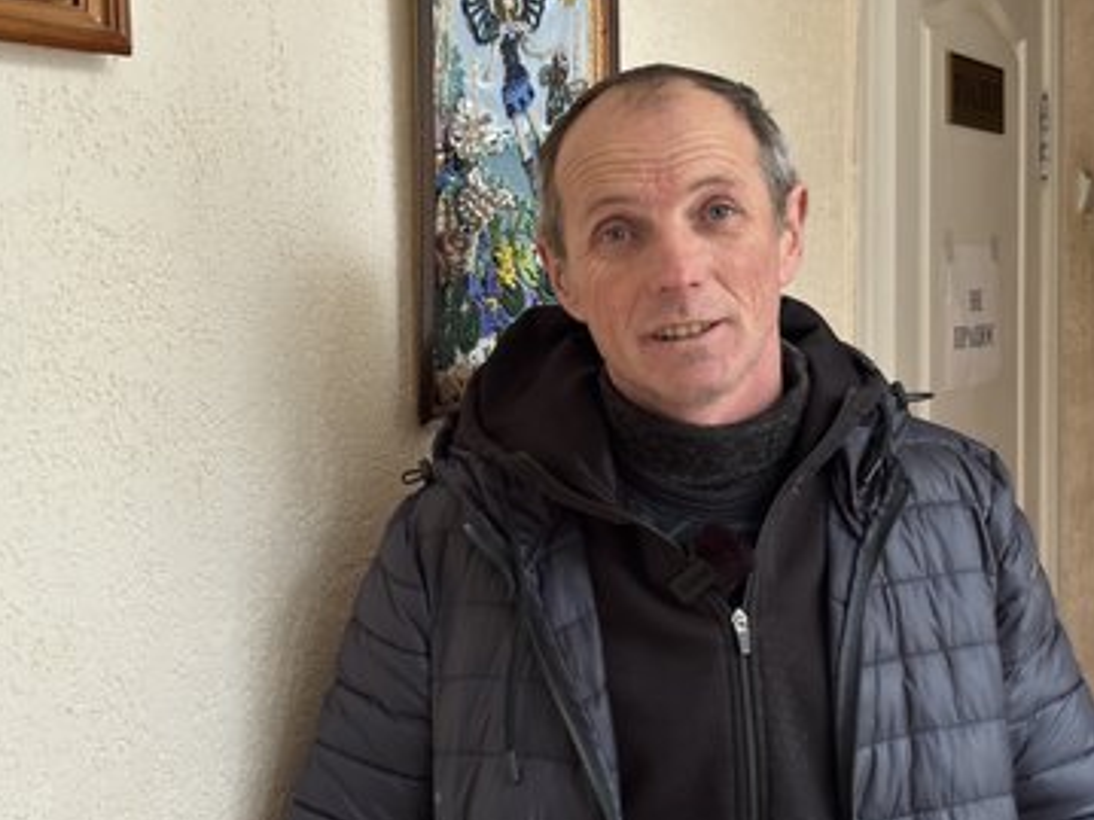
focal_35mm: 58
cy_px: 421
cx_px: 539
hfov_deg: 33.2
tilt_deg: -4.8
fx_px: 1832
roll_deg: +0.9
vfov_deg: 25.2
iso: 400
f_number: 1.6
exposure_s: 1/29
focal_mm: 5.96
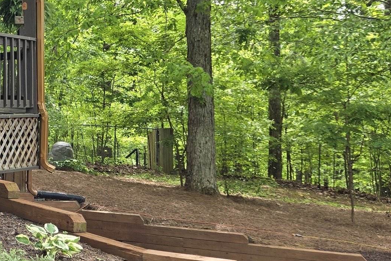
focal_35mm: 70
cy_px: 45
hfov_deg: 25.1
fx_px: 760
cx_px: -111
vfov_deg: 19.2
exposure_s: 1/233
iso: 25
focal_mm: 5.4
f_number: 1.8
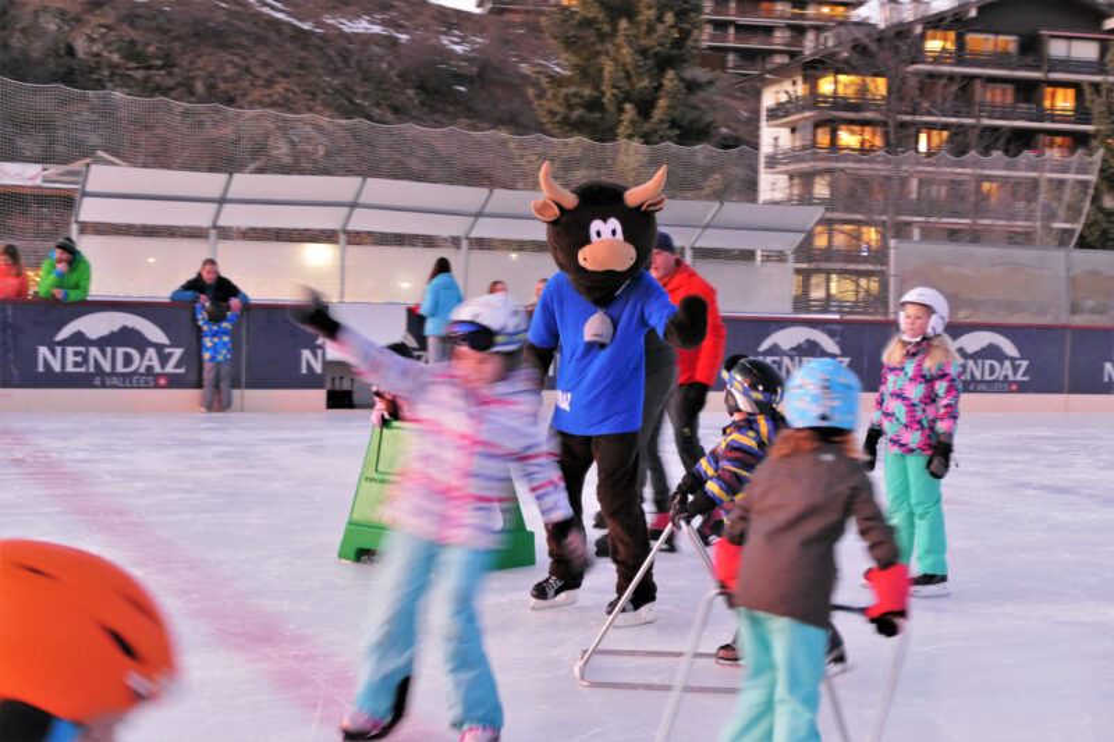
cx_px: 557
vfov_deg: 23.0
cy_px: 371
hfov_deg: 33.9
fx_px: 1825
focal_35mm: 59
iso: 1600
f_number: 3.5
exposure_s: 1/15
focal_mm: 21.41
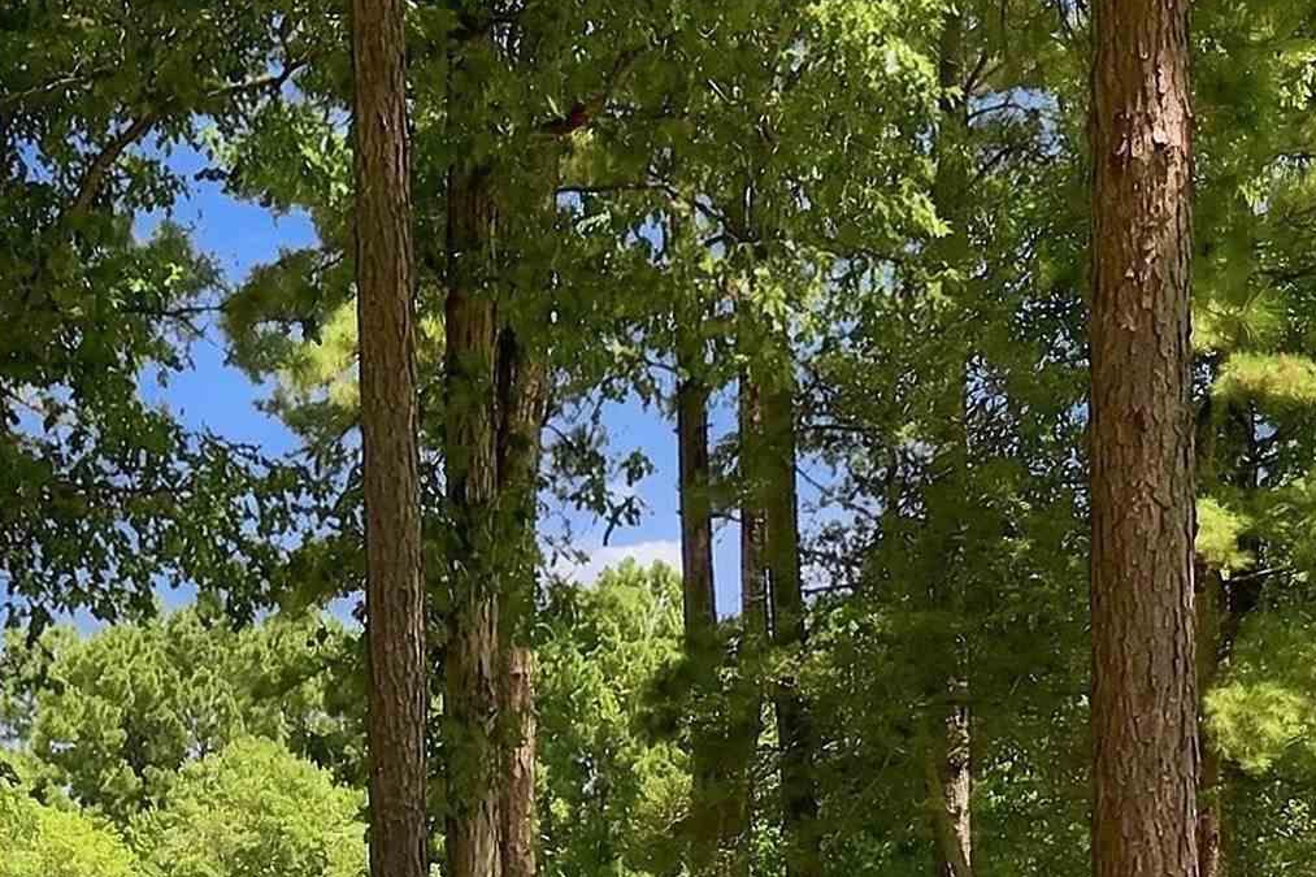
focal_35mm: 91
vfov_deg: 14.4
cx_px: 114
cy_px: 1152
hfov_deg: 21.8
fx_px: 3326
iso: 250
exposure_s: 1/200
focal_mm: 20
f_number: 9
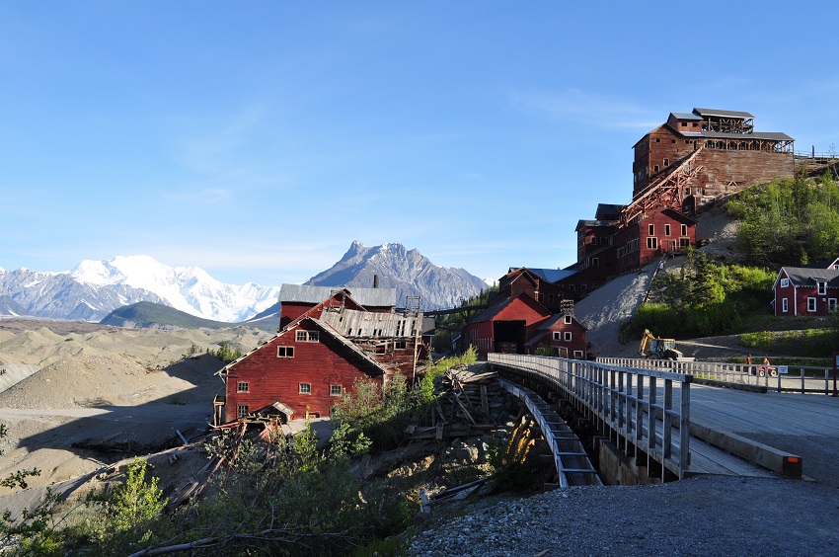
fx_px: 768
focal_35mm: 33
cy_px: 278
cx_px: 420
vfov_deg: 39.8
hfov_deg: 57.3
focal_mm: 22
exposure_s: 1/250
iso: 200
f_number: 10
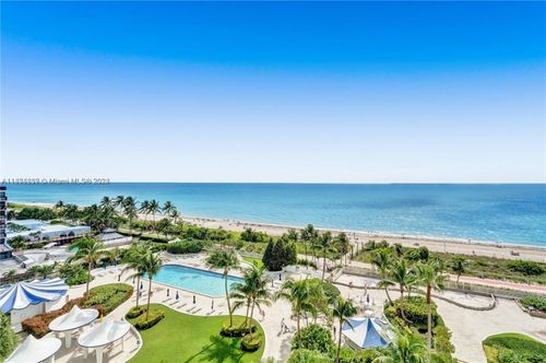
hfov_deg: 96.8
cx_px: 273
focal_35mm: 16
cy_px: 182
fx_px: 242
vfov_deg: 73.6
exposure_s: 1/640
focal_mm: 16
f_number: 22
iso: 1250
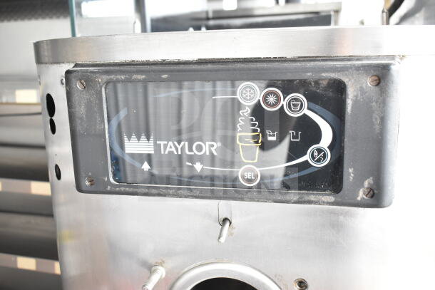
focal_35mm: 34
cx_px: 218
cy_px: 145
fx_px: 417
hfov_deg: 55.1
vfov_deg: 38.4
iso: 1600
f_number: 4.5
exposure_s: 1/80
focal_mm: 23
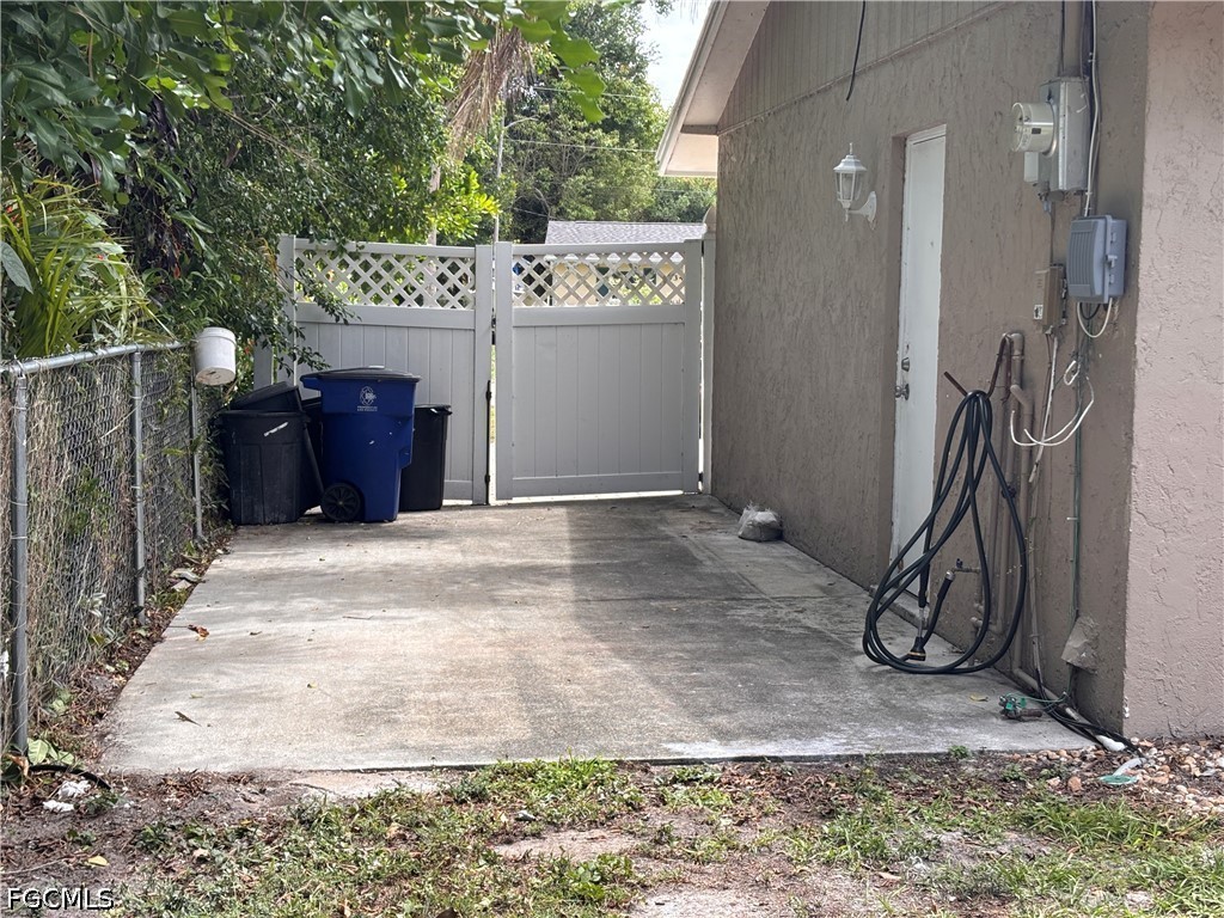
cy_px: 459
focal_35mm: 52
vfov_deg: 28.0
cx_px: 612
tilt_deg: -4.4
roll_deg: -1.2
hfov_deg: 36.8
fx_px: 1839
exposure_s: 1/577
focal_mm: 5.96
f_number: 1.6
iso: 32
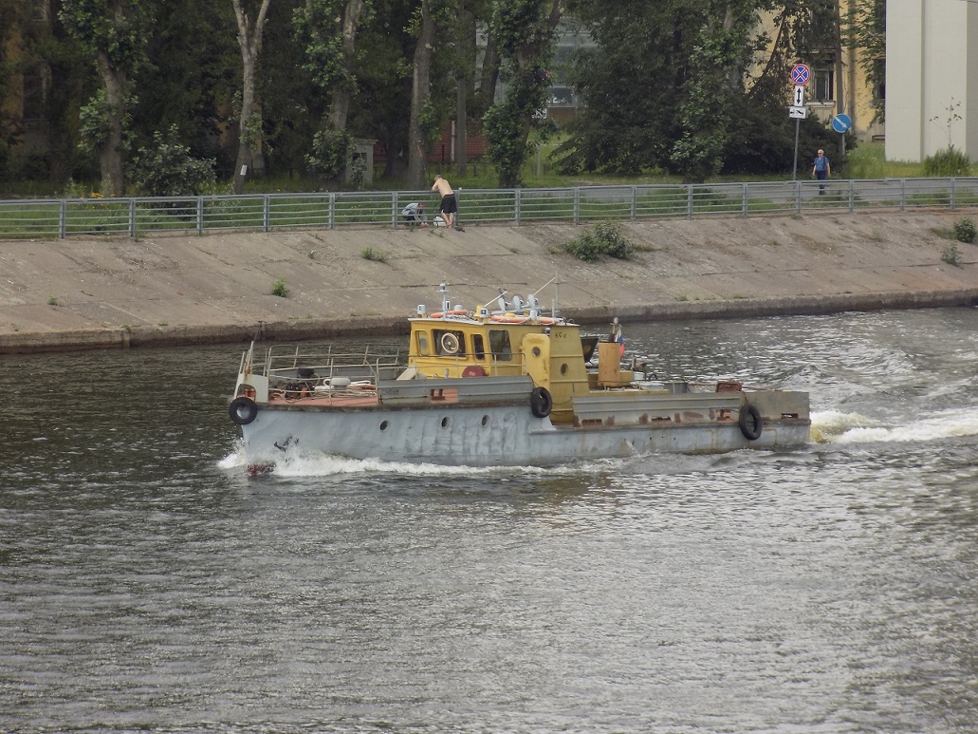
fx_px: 6639
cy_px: 367
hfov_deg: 8.4
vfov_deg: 6.3
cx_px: 489
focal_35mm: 235
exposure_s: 1/125
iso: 80
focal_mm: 41.8
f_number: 5.6
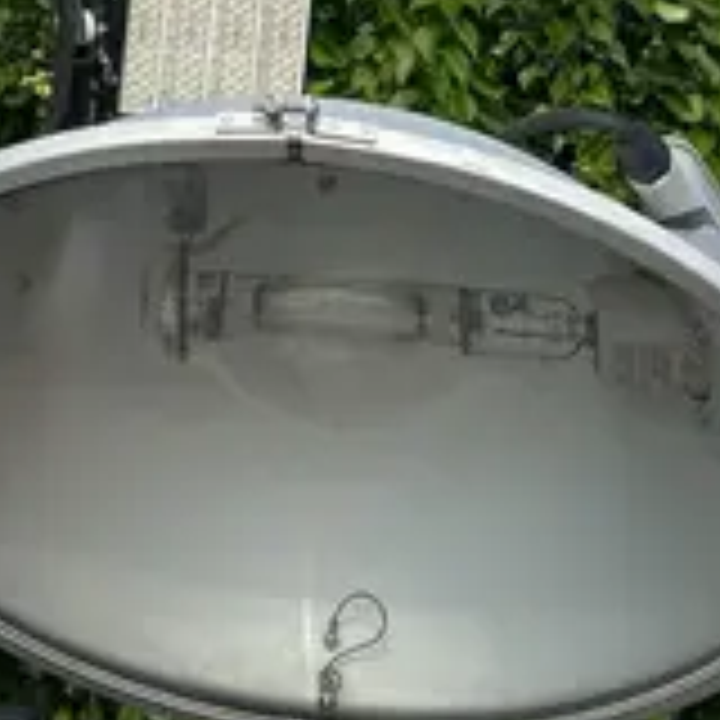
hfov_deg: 16.2
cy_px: -848
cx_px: -22
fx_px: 2471
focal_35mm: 105
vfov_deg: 13.5
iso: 50
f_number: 1.5
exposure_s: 1/4630
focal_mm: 5.7
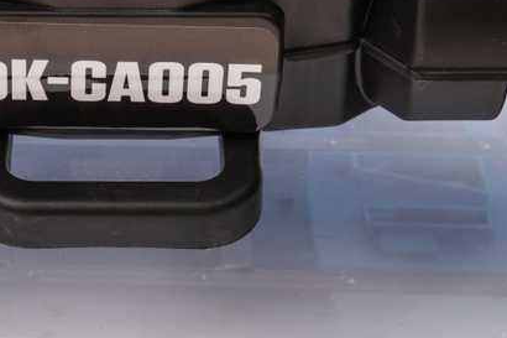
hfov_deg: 11.2
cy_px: 79
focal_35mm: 183
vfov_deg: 7.5
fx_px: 2576
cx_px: 82
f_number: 18
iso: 100
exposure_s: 1/100
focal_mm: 75
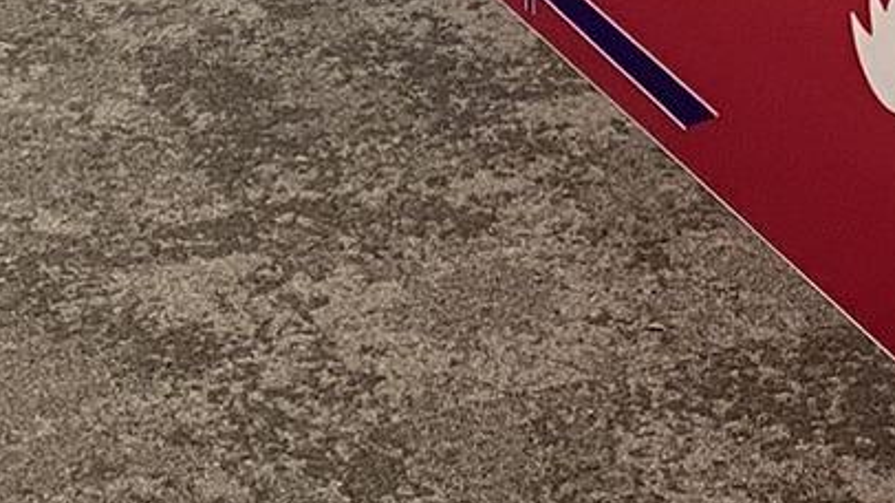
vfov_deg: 7.7
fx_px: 3392
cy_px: -838
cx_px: 752
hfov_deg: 14.9
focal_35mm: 143
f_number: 1.8
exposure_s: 1/50
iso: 100
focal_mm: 4.25
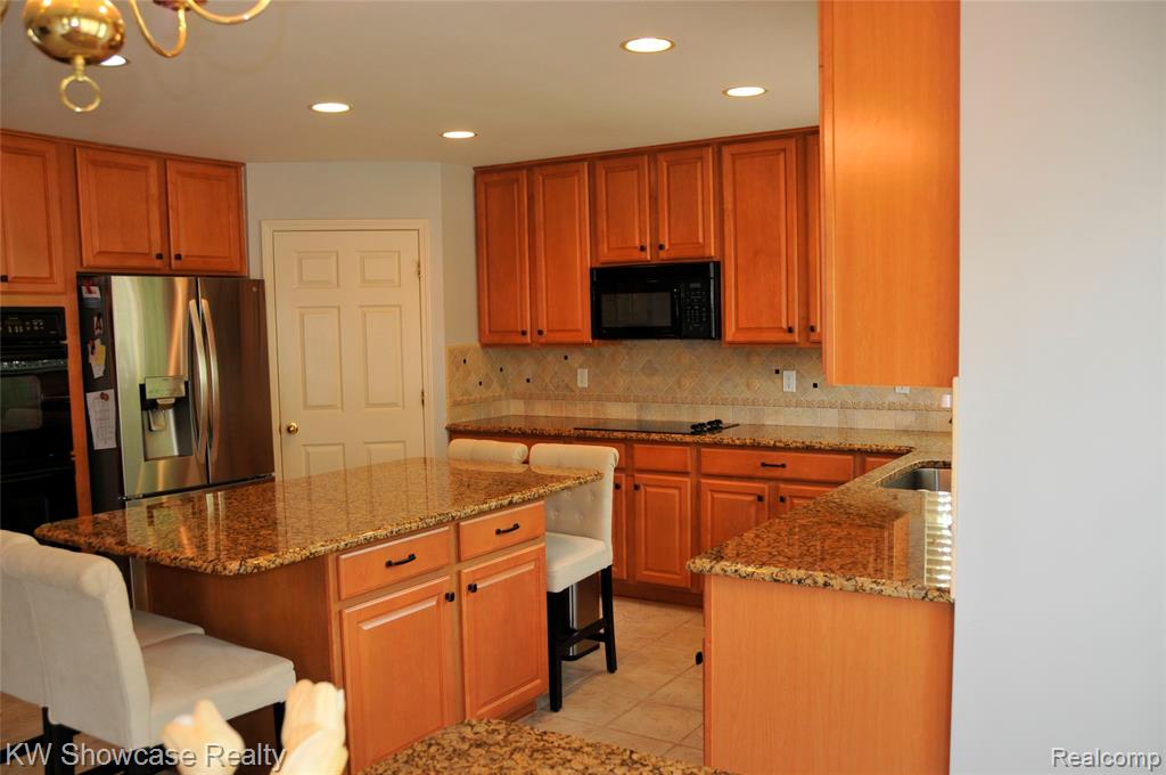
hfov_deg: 62.0
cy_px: 388
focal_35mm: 30
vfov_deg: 43.5
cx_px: 583
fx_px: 970
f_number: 4
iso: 400
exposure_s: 1/100
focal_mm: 20
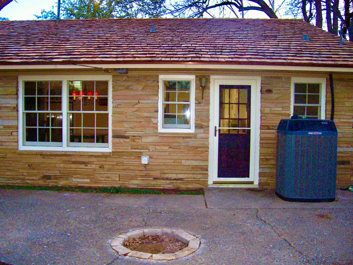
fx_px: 347
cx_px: 176
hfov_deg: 54.0
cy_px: 132
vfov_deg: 41.8
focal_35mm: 34
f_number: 2.7
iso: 140
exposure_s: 1/112
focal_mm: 5.6
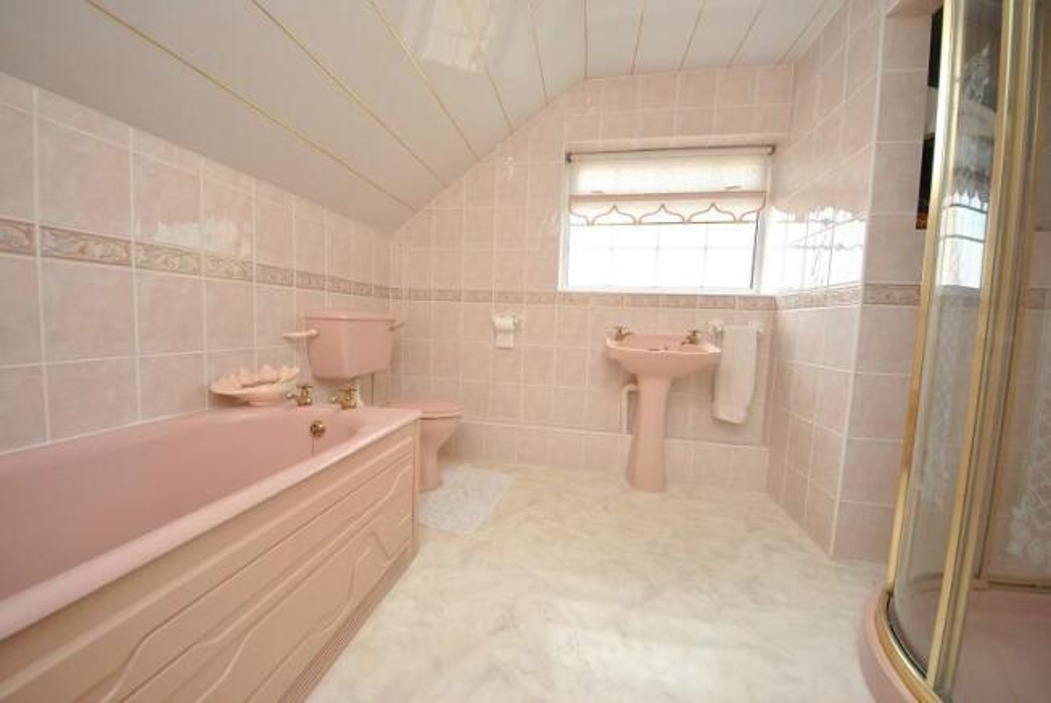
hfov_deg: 112.6
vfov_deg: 90.2
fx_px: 351
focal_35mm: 12
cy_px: 352
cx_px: 526
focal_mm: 8
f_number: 4.5
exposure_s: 1/60
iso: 200
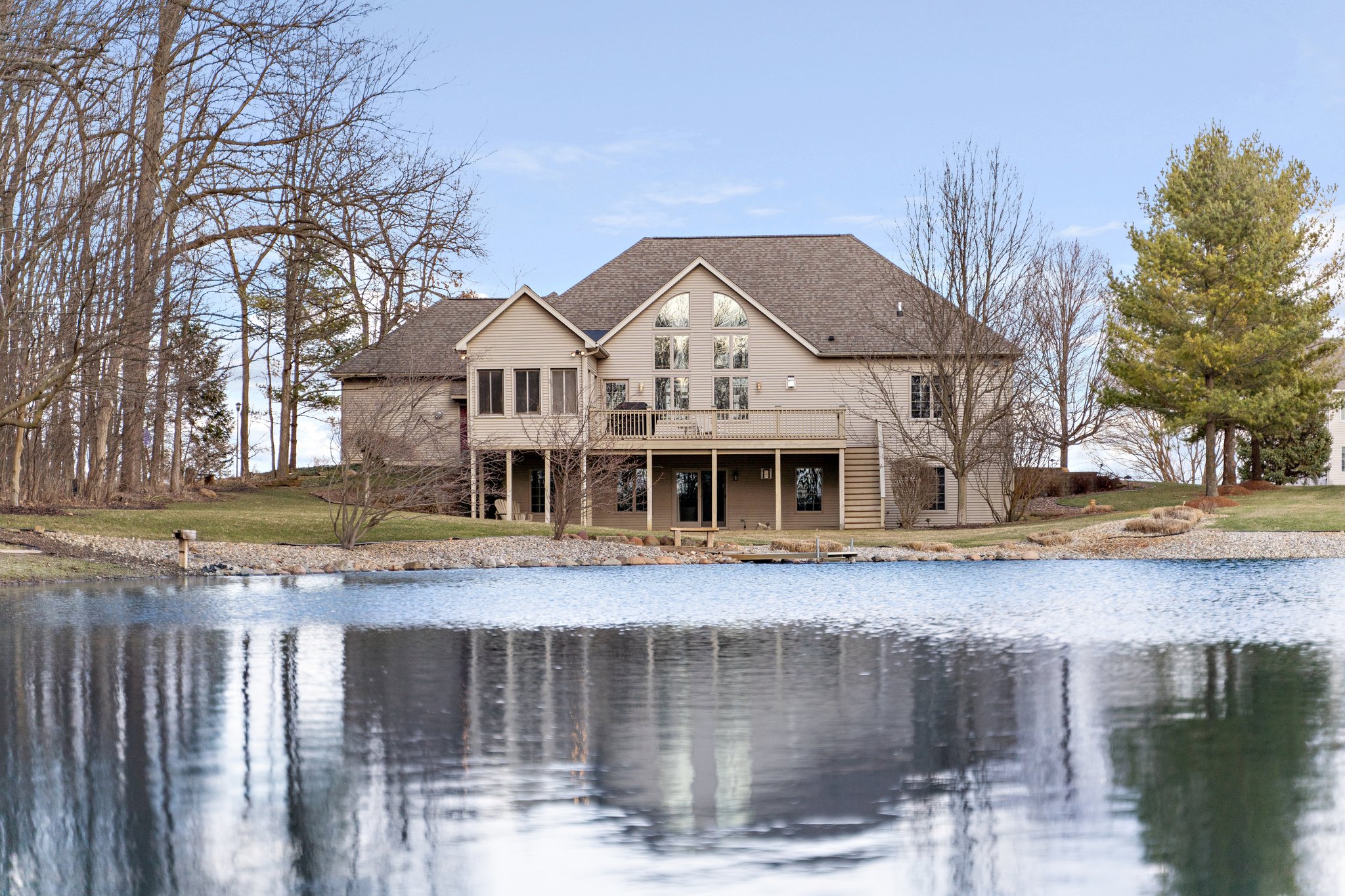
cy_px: 448
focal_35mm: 65
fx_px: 2428
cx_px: 672
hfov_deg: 31.0
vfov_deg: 20.9
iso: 400
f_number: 2.8
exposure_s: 1/4000
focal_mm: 65
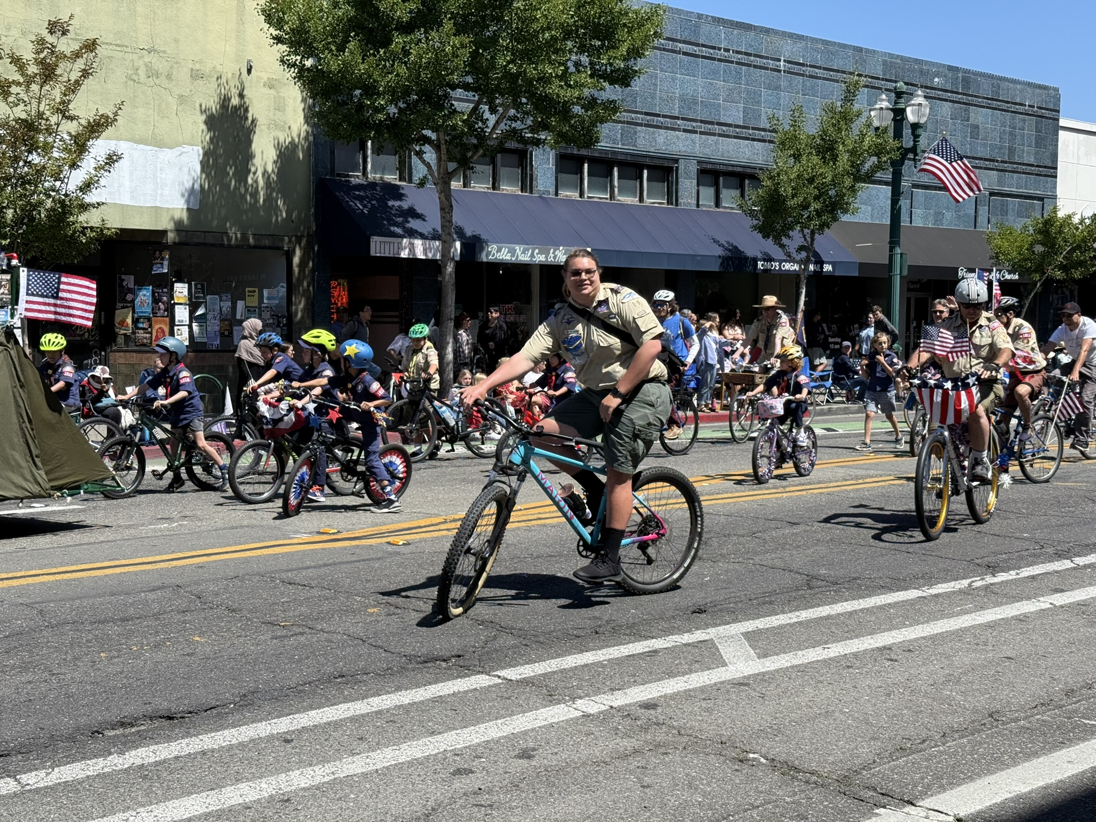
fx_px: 1520
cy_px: 411
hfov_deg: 39.7
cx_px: 548
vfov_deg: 30.3
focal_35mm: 48
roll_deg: -0.1
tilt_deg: -3.6
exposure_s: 1/3226
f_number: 1.78
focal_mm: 6.76
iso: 64
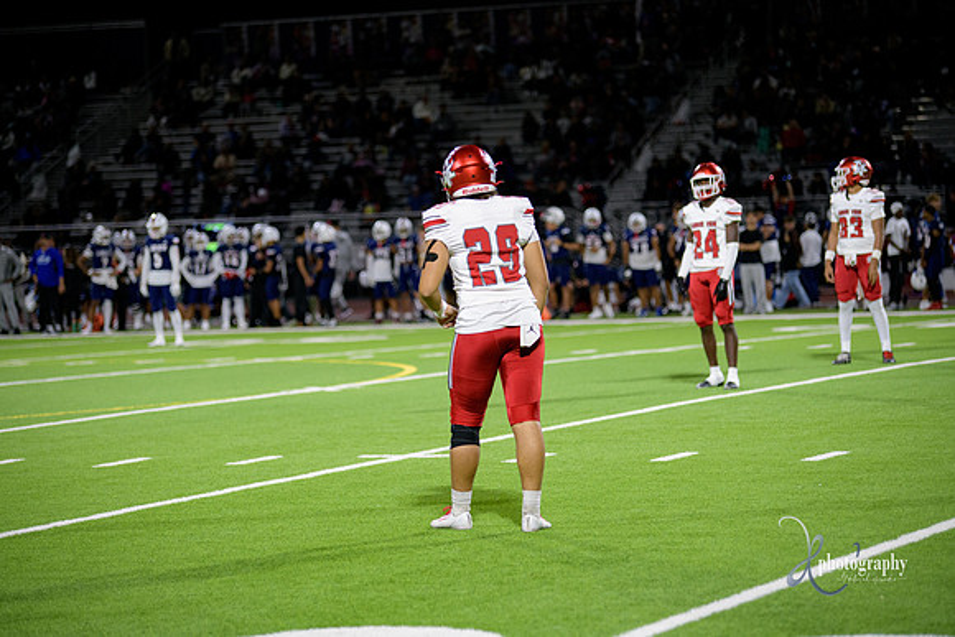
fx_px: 3449
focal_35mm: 130
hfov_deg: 15.8
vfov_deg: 10.6
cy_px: 318
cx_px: 478
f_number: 2.8
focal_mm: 130
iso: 2000
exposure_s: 1/320
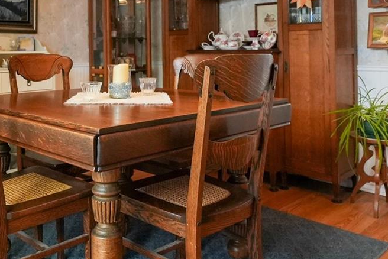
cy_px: 44
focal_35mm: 40
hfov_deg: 47.5
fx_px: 434
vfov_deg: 32.2
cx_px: 131
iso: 5000
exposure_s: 1/320
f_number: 4
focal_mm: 16.5
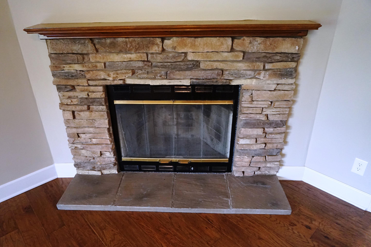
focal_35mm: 25
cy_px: 122
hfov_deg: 71.5
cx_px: 179
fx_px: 258
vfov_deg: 51.3
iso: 2500
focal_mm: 16
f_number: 3.5
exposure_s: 1/160
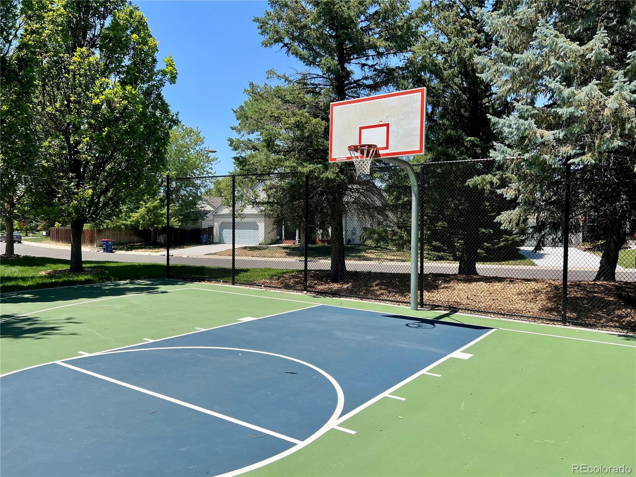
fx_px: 478
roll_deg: -0.6
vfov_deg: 53.1
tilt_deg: +0.6
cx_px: 318
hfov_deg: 67.3
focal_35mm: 26
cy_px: 238
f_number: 1.5
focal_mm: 5.7
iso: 50
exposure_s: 1/2841
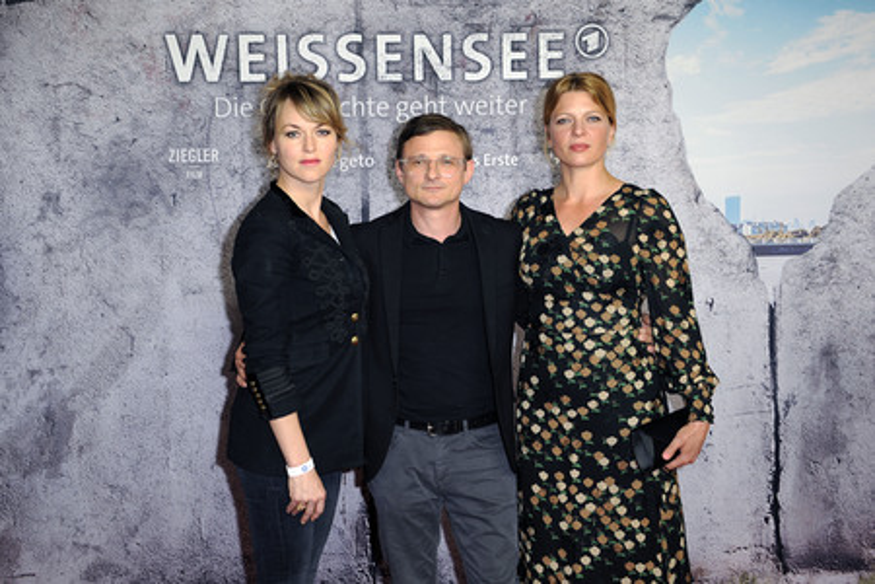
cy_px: 292
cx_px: 438
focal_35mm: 48
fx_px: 1167
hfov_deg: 41.1
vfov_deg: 28.1
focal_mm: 48
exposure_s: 1/160
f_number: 5.6
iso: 640
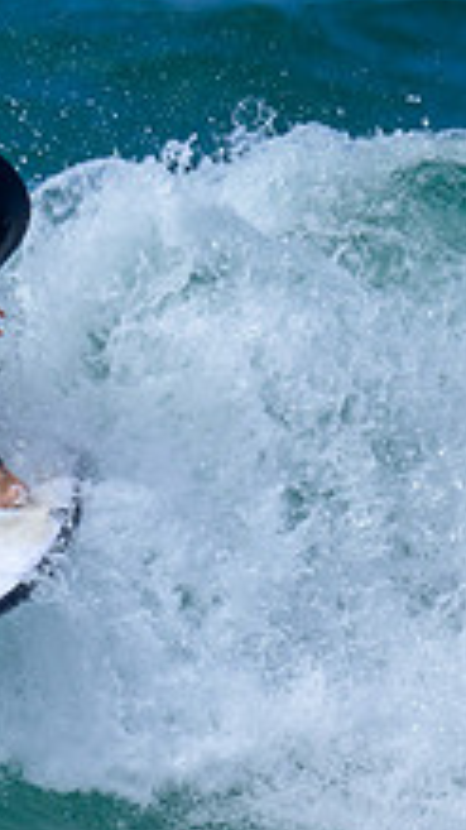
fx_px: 67011
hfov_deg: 0.4
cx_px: -546
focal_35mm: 3047
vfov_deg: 0.7
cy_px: 338
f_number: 6.3
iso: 360
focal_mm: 800
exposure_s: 1/2000
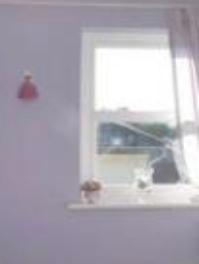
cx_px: 187
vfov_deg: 28.1
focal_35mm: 69
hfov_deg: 20.8
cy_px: 119
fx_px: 528
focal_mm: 10
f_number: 11
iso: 200
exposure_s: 1/100
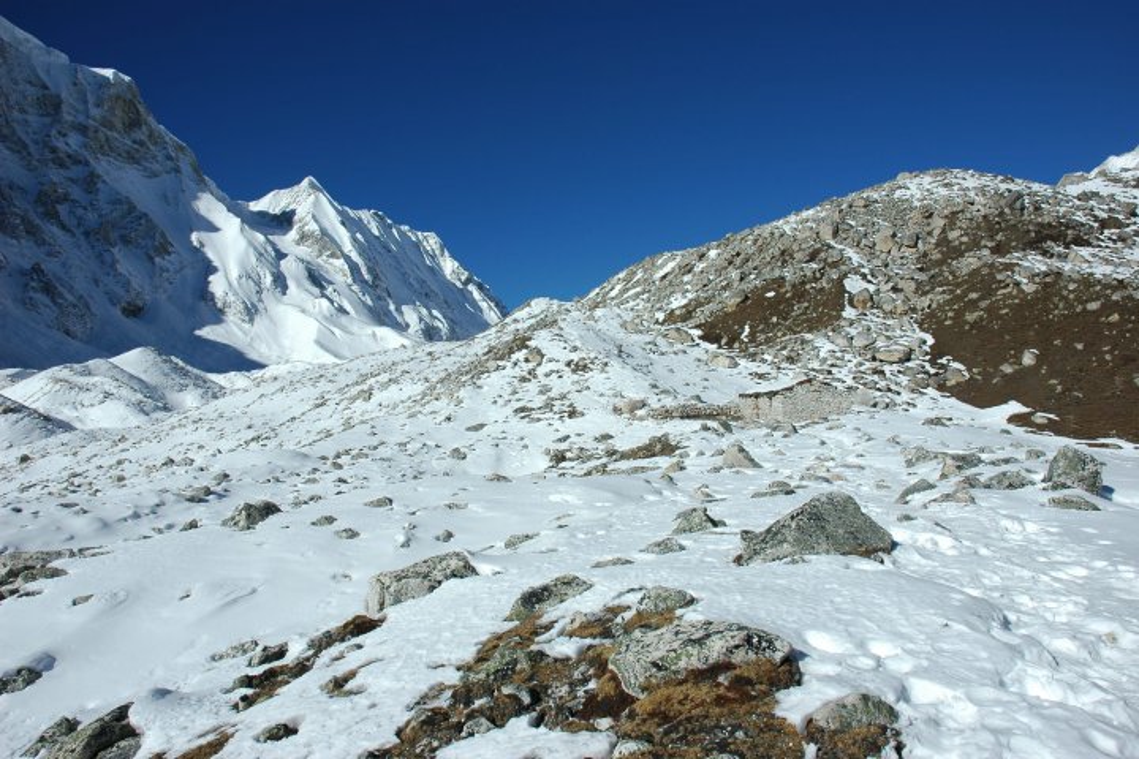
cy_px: 380
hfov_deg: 67.4
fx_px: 854
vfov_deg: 47.9
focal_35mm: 27
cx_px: 570
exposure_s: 1/500
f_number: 11
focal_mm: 18
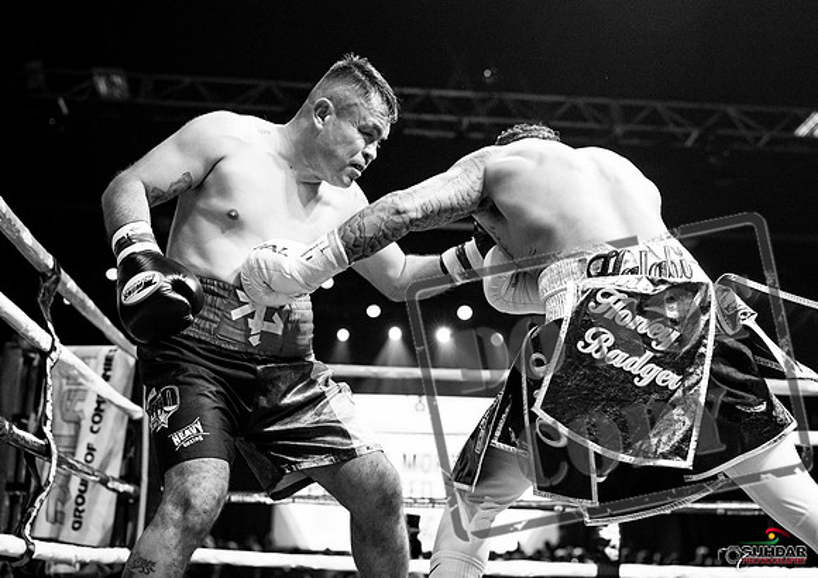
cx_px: 501
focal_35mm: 60
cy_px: 244
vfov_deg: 23.4
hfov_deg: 32.6
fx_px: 1393
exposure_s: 1/1000
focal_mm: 50
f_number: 2.8
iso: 4000
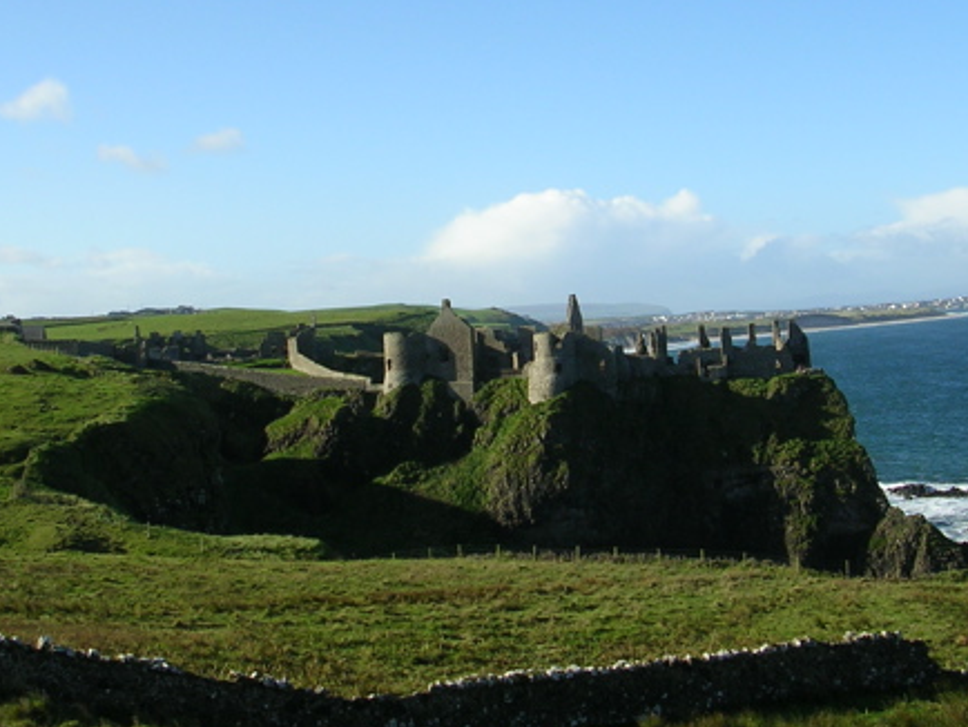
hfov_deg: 34.3
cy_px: 221
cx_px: 526
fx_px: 1567
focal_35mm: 56
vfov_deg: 25.9
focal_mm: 5.8
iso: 50
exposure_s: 1/239
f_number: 5.6
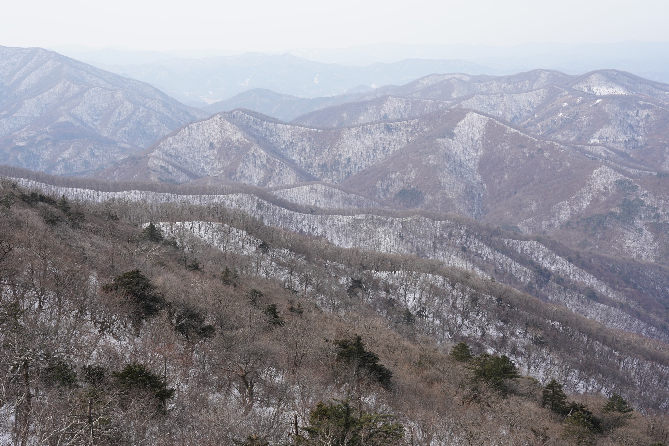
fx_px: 892
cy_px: 223
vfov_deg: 28.1
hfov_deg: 41.1
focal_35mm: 48
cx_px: 334
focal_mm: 48
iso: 100
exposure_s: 1/100
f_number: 9
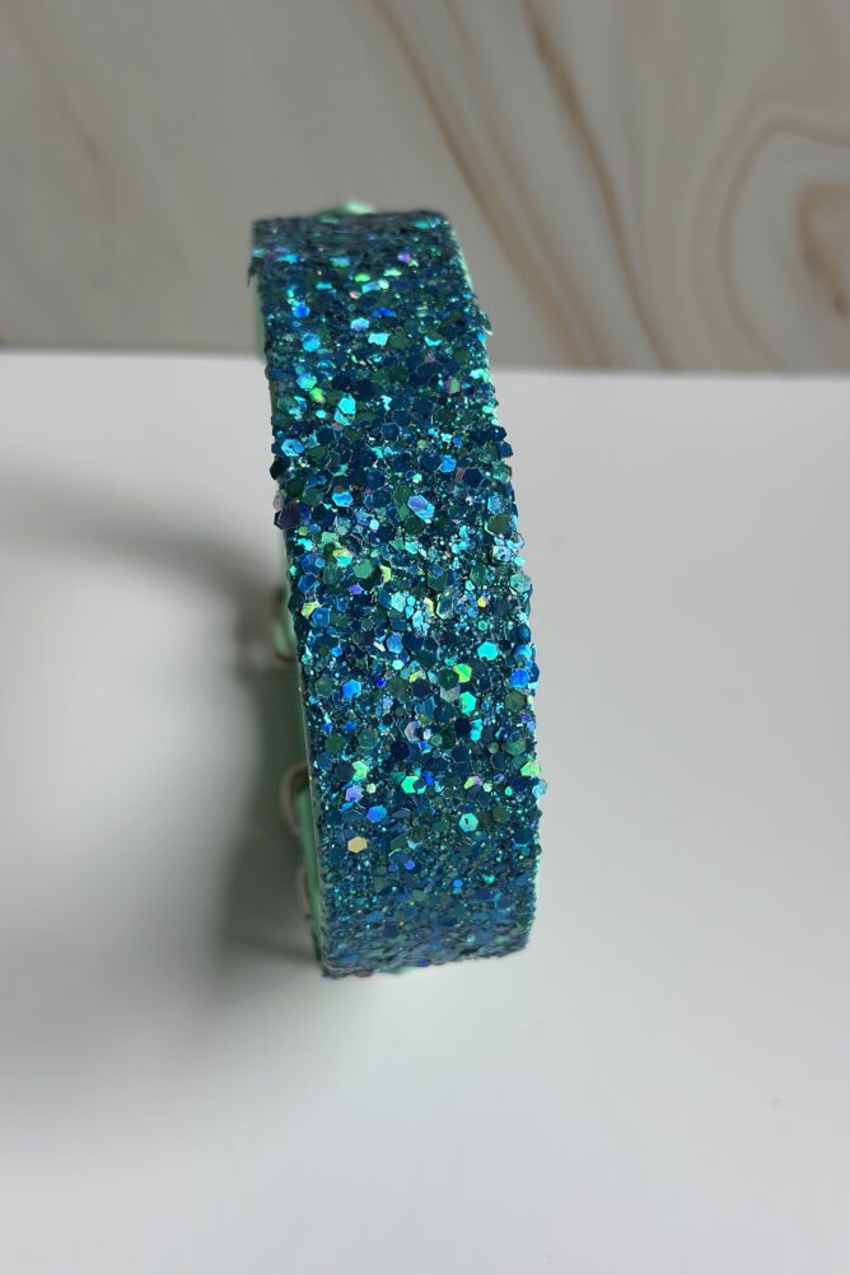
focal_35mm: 51
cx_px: 416
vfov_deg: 38.9
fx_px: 1806
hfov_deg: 26.5
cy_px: 632
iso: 80
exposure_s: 1/271
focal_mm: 6.86
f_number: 1.78
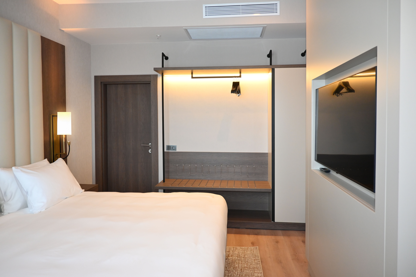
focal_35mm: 24
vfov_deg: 53.1
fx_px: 277
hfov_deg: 73.7
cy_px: 138
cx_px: 208
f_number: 4
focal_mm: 16
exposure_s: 1/60
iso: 640
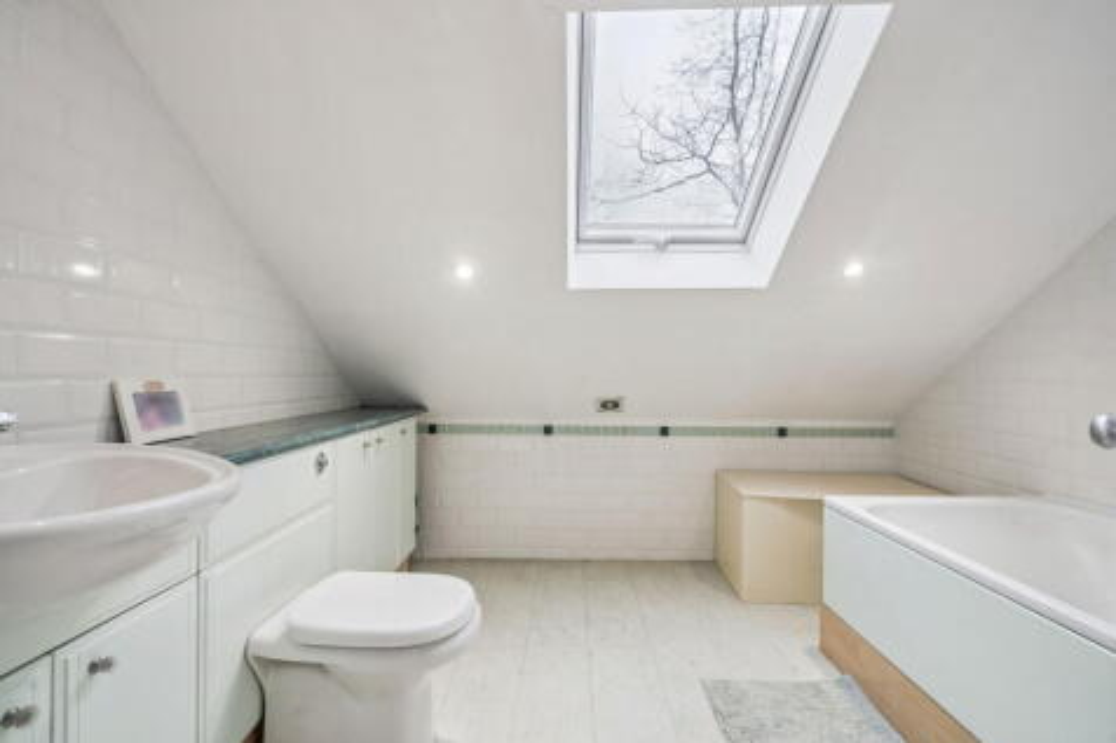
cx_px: 558
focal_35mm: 16
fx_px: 496
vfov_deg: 73.7
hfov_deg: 96.8
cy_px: 372
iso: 320
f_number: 8
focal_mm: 16
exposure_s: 1/30
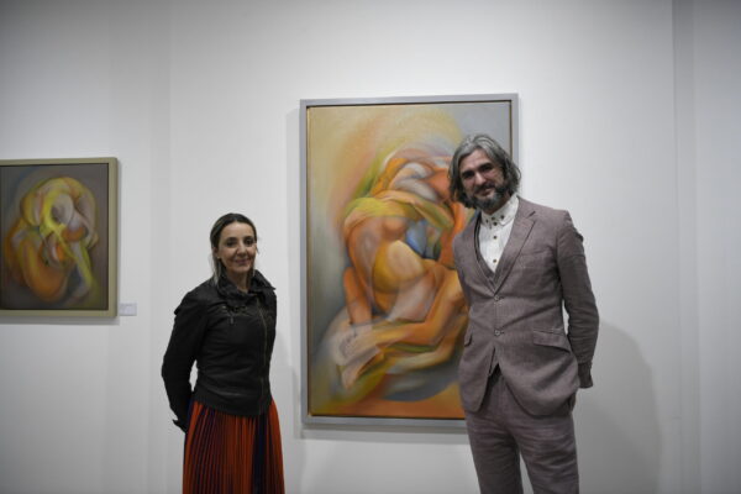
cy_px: 247
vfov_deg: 41.1
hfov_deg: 58.7
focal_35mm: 32
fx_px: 659
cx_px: 370
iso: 1600
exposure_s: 1/1000
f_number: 2.8
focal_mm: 32
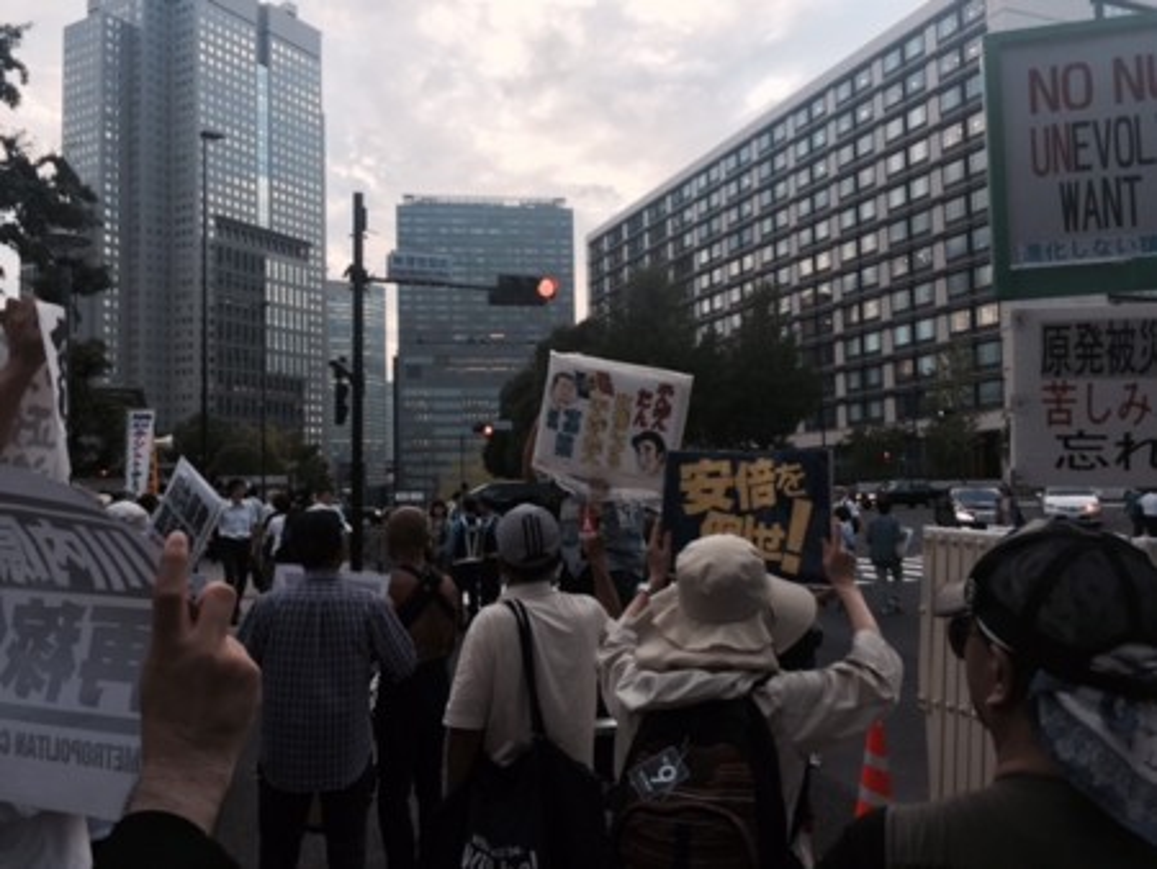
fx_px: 970
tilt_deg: +4.3
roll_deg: +0.3
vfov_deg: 48.3
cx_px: 578
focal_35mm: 29
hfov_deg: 61.6
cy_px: 434
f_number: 2.2
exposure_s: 1/60
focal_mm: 4.15
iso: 32
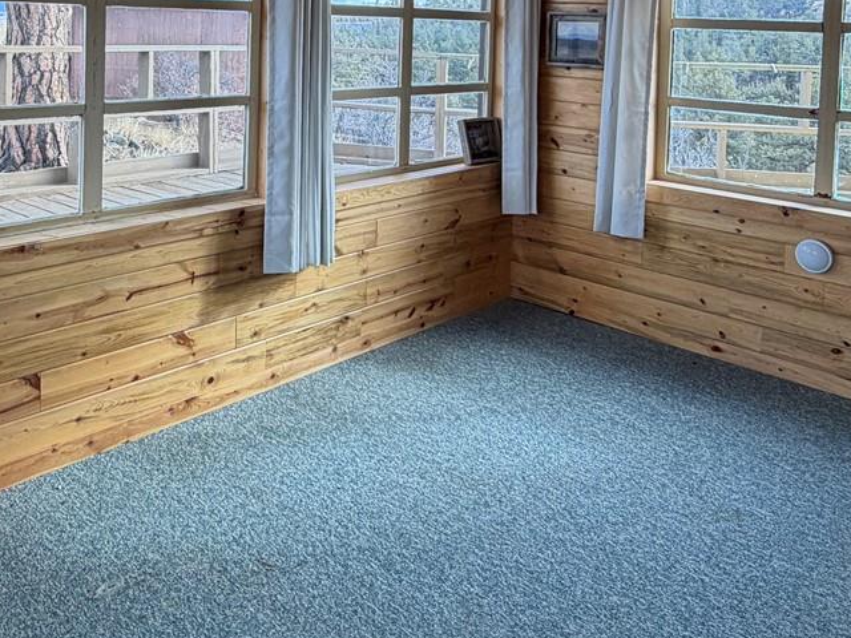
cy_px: 51
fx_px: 860
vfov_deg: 37.7
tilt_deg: -0.8
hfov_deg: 52.2
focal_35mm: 35
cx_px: 330
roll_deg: -0.9
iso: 50
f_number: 2.2
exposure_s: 1/149
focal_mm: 2.22
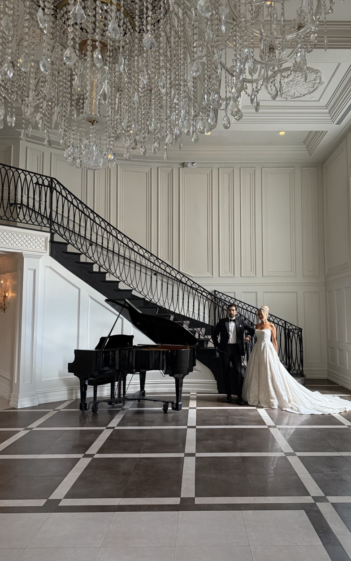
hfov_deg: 47.4
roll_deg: +0.6
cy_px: 278
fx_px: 398
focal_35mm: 26
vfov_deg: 70.4
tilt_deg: +5.4
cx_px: 208
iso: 320
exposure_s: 1/60
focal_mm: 6.76
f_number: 1.78
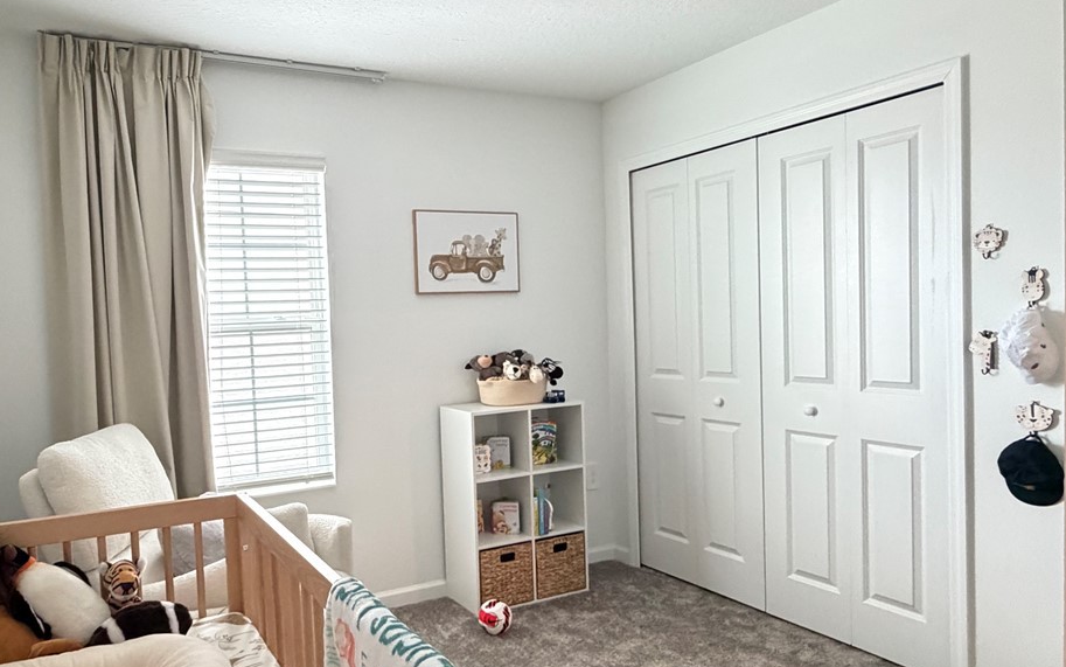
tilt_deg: -2.5
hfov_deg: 69.5
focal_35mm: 26
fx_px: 755
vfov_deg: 47.6
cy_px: 356
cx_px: 411
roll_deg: +2.9
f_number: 2.2
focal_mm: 2.22
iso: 500
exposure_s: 1/60
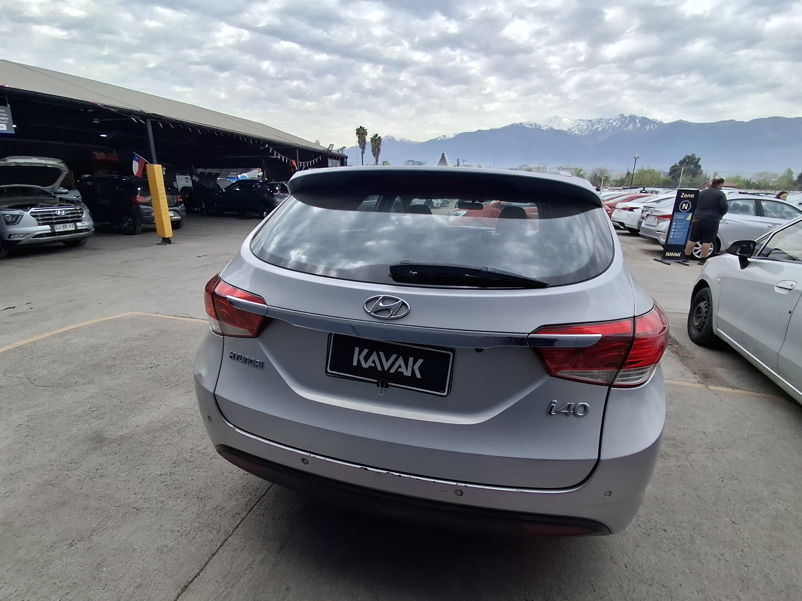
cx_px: 401
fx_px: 371
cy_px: 300
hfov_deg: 94.5
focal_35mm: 16
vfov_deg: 78.1
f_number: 2.2
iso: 40
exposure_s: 1/1701
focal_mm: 1.64
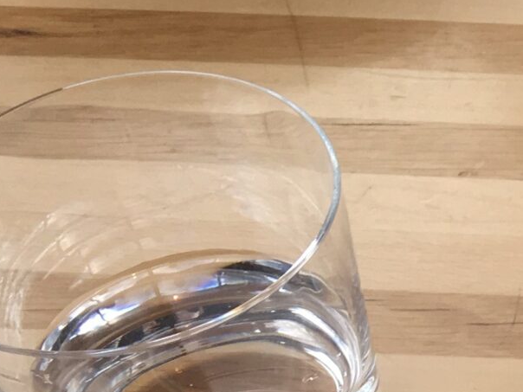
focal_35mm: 123
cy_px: 758
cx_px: 1068
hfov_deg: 13.5
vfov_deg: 11.1
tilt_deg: -56.3
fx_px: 1858
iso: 25
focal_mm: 4.15
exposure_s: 1/100
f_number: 2.2
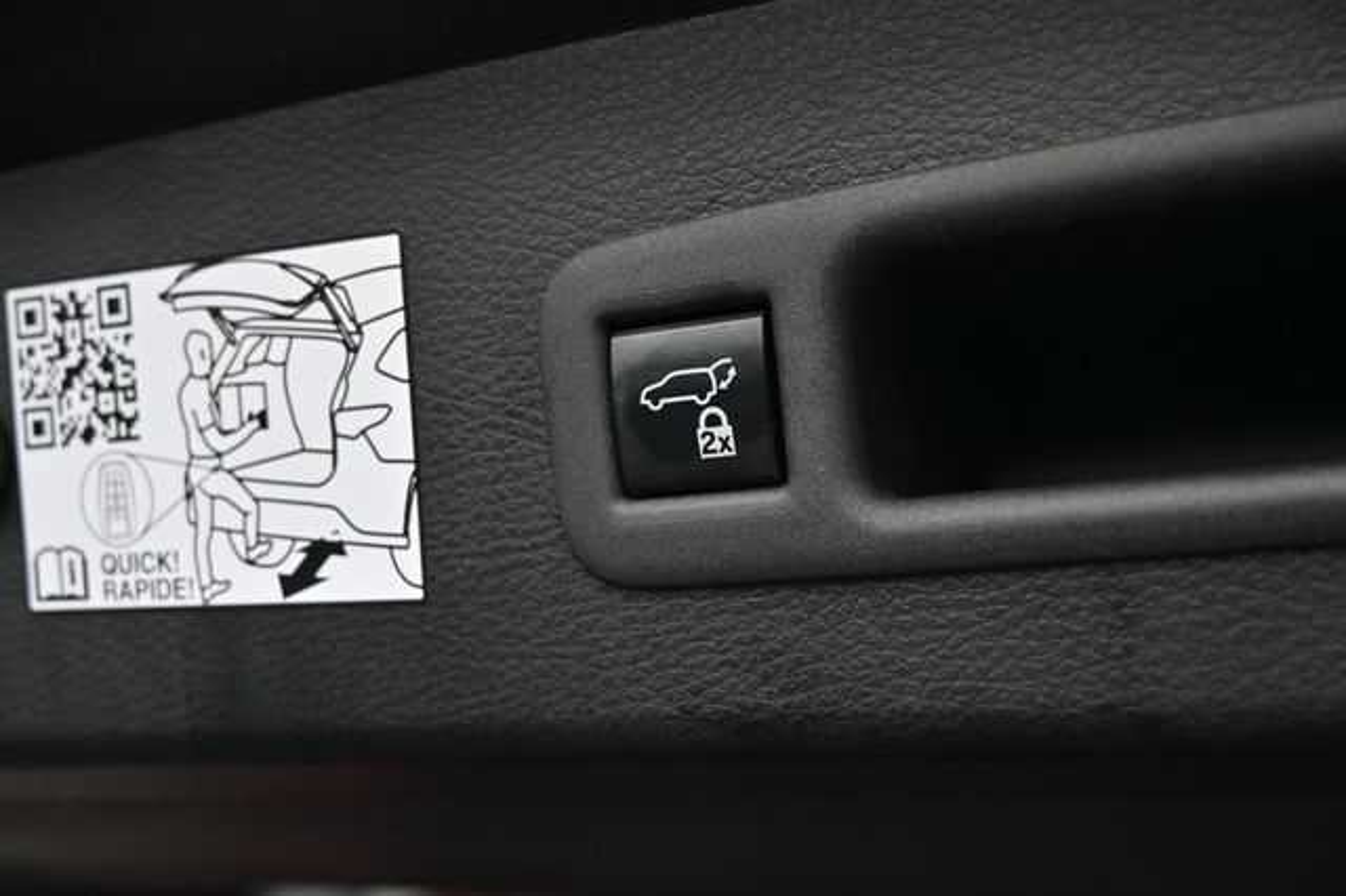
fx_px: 1457
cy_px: 448
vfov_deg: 34.2
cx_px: 673
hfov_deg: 49.6
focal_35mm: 39
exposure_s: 1/250
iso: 200
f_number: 5
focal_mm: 26
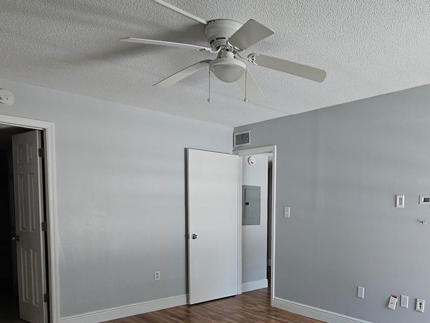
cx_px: 293
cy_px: 240
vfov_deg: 51.0
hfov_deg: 65.2
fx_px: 323
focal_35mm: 26
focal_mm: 2.2
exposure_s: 1/60
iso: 80
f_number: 2.2
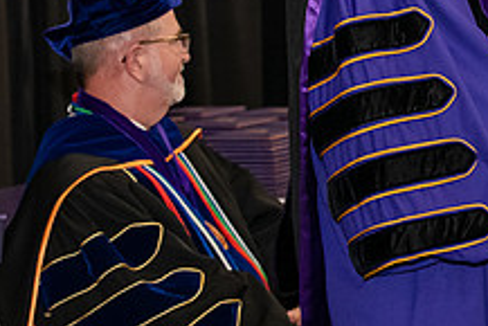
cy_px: -102
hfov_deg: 10.9
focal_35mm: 187
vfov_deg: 7.3
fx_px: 2536
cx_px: 506
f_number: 5
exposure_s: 1/200
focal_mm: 70
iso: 2500
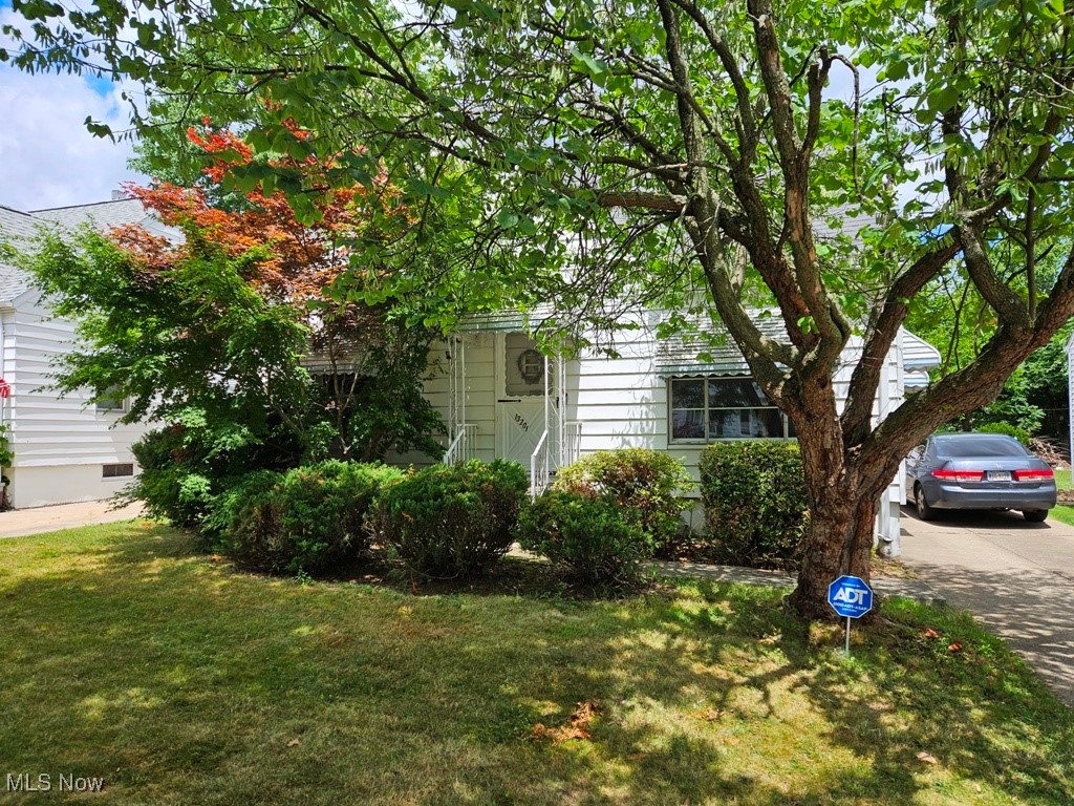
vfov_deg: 58.9
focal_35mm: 23
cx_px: 537
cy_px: 403
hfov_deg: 73.9
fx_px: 714
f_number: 1.8
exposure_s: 1/1076
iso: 25
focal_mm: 5.4
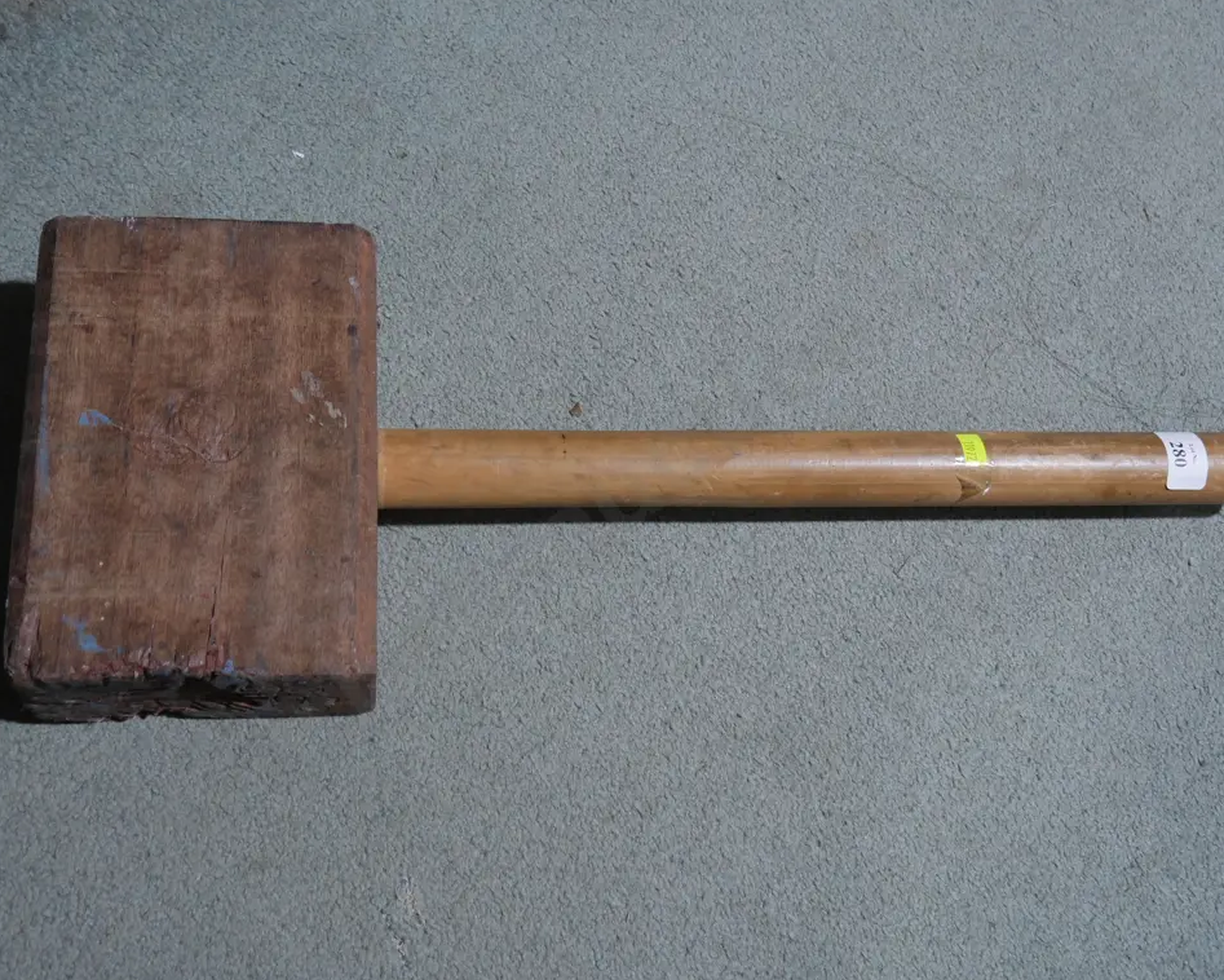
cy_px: 490
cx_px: 635
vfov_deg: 39.2
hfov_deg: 47.9
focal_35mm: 38
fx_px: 1377
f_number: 4
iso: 500
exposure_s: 1/60
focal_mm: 18
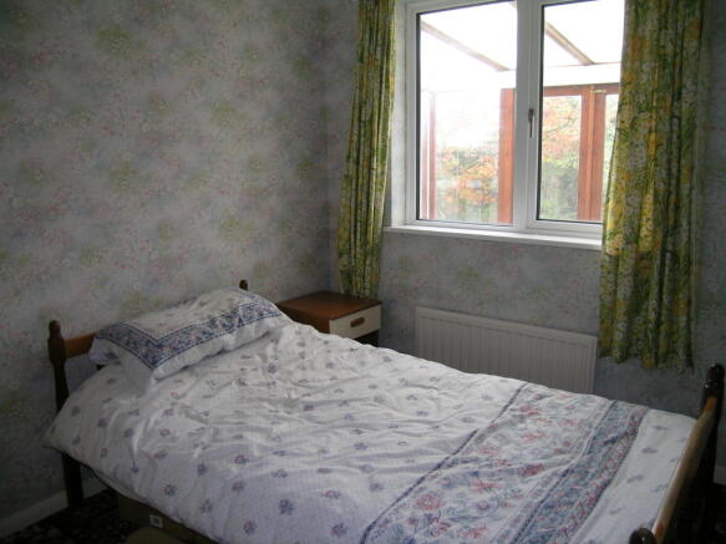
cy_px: 272
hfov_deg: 63.5
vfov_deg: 49.7
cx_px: 363
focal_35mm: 28
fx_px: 587
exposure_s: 1/36.1
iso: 50
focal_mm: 5.8
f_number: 2.8
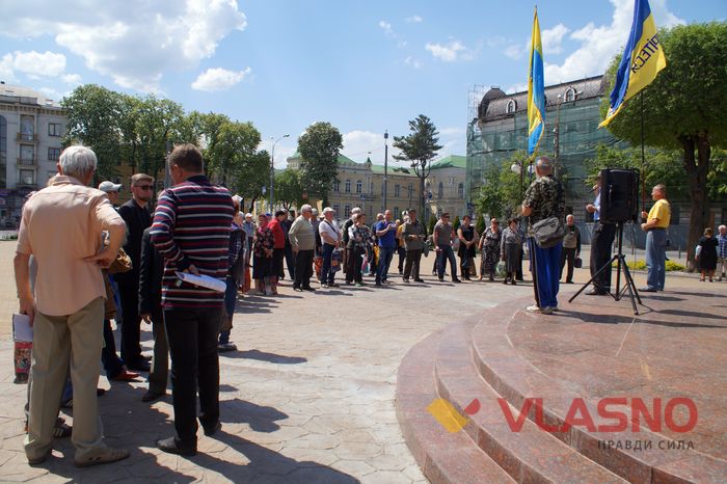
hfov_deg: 62.0
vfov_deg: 43.6
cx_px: 364
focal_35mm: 30
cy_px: 242
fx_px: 606
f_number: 4.5
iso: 100
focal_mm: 20
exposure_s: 1/800
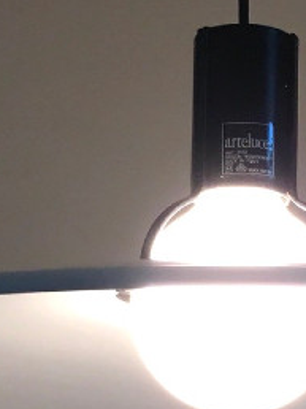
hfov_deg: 10.9
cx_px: 222
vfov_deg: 14.6
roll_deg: -0.5
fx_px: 1594
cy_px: 289
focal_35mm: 135
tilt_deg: +12.3
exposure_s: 1/33
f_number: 2.2
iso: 32
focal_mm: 4.15
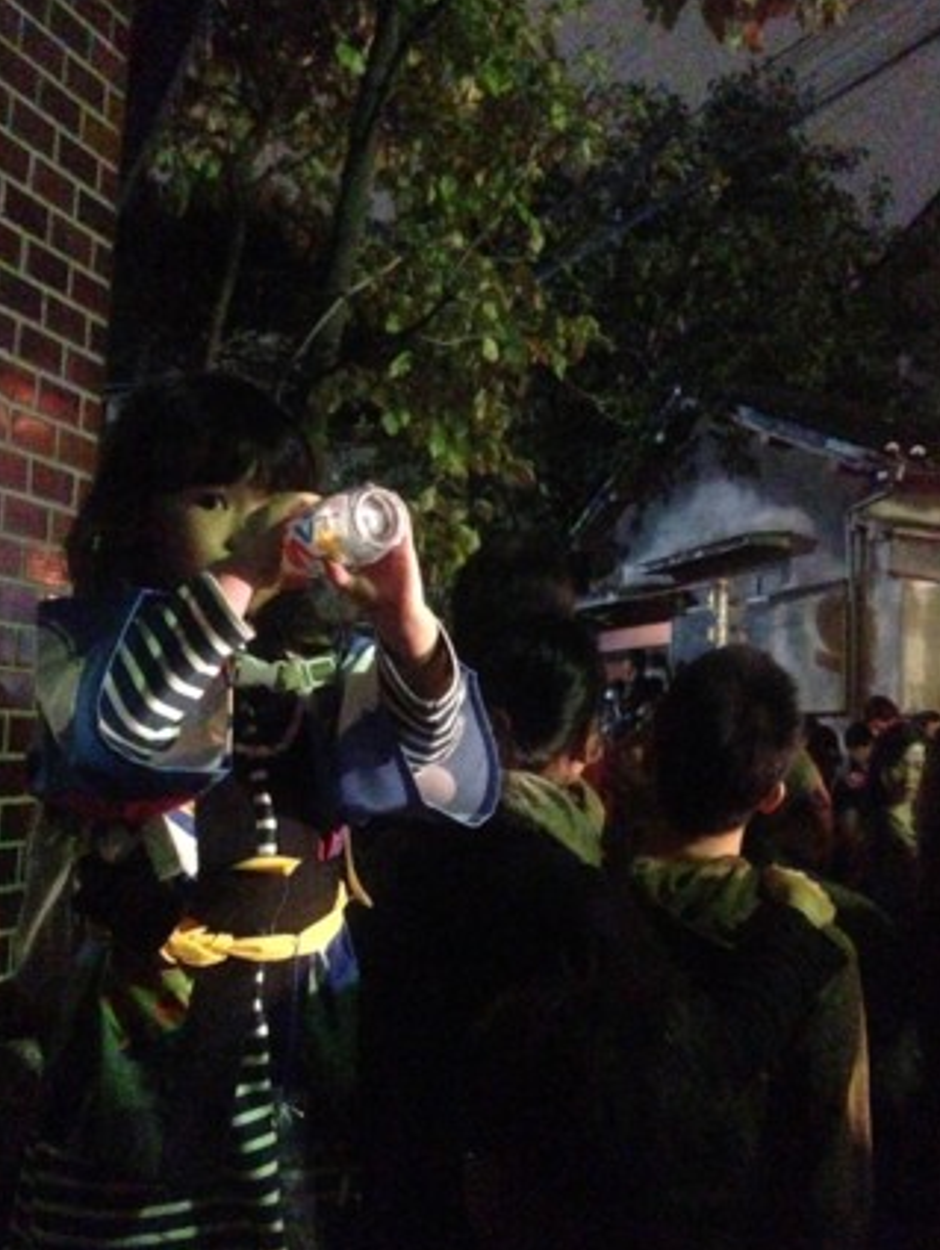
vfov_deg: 52.6
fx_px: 1265
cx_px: 471
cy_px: 628
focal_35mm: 35
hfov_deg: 40.8
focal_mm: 4.13
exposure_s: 1/15
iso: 3200
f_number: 2.4
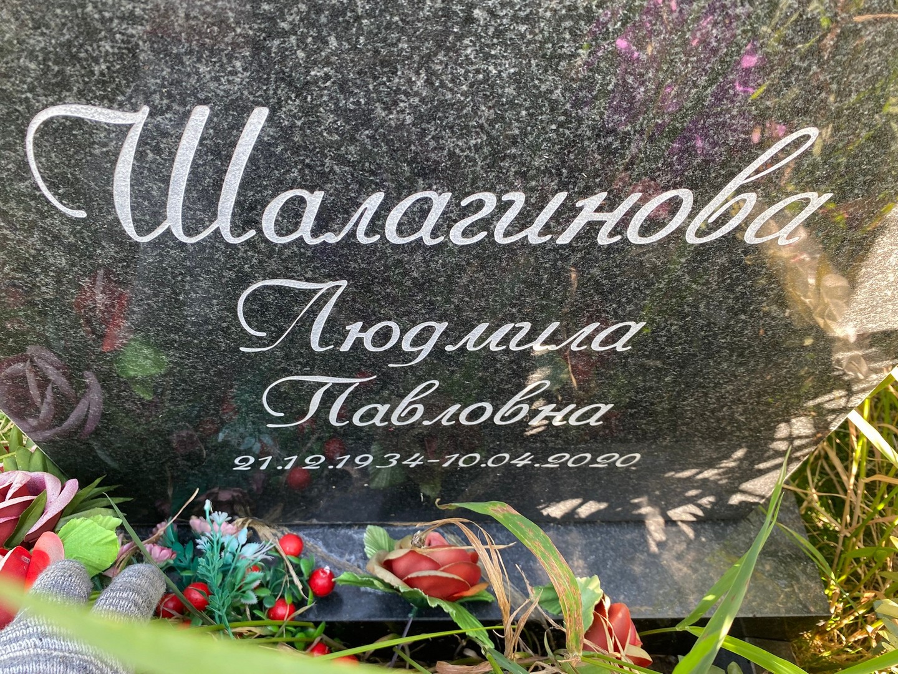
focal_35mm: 26
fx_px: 674
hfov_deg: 67.3
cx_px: 449
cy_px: 337
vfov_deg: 53.1
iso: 64
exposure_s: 1/122
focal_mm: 4.25
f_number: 1.8
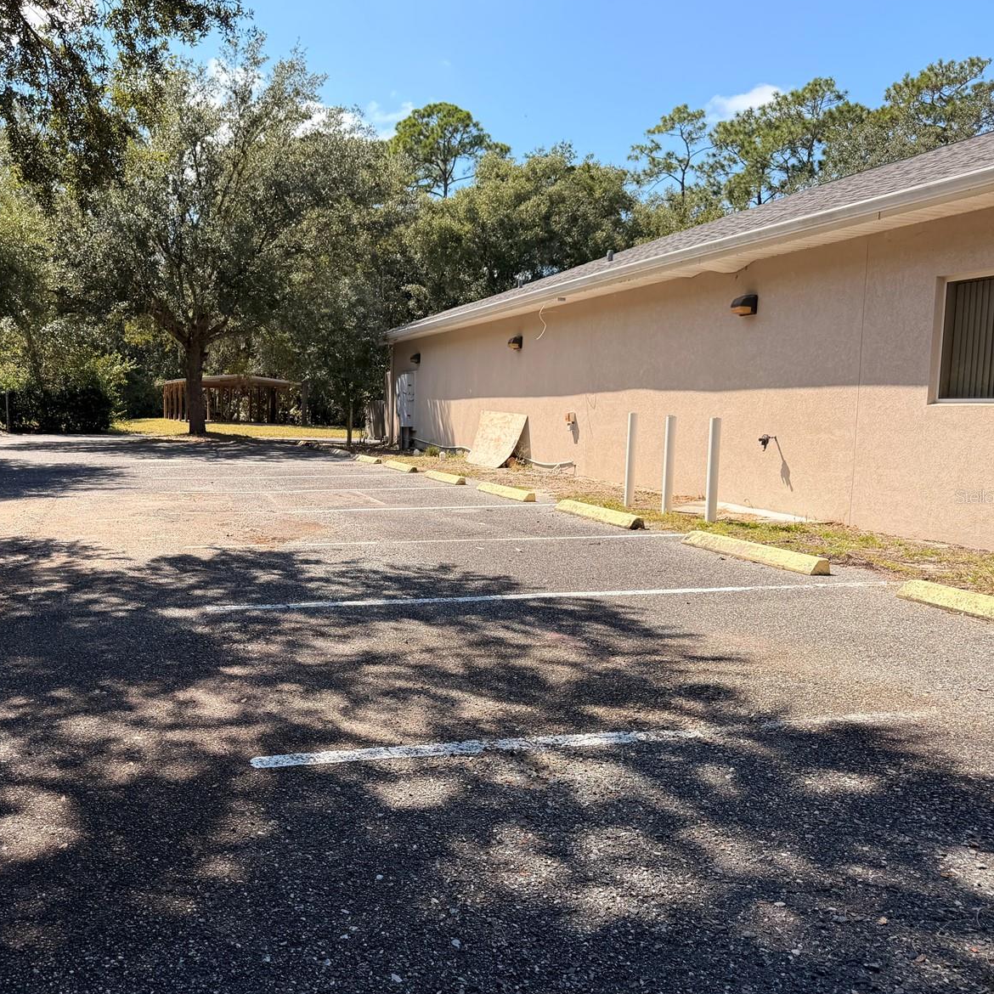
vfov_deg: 55.6
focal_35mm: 29
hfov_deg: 54.8
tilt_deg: -4.7
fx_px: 942
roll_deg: -1.2
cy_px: 496
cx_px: 356
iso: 80
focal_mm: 6.76
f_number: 1.78
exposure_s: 1/2525
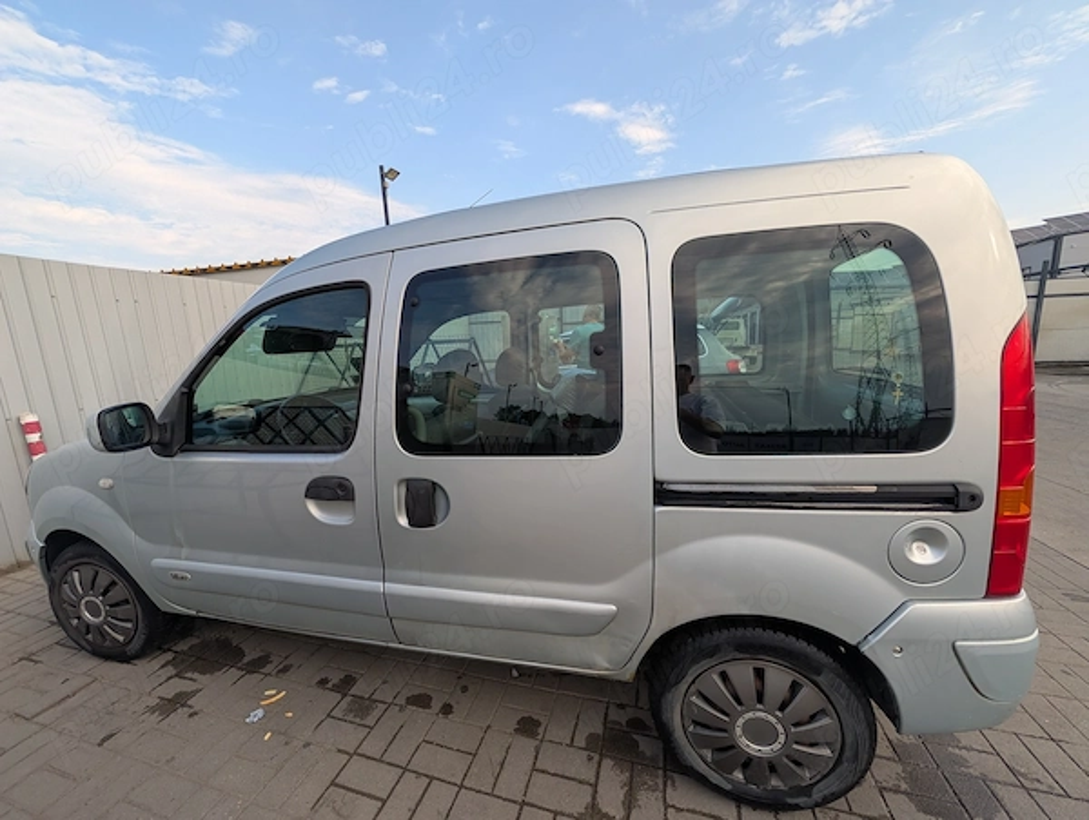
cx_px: 544
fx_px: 378
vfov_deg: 94.7
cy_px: 410
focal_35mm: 12
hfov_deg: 110.4
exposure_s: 1/1104
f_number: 1.7
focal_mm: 2.02
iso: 48
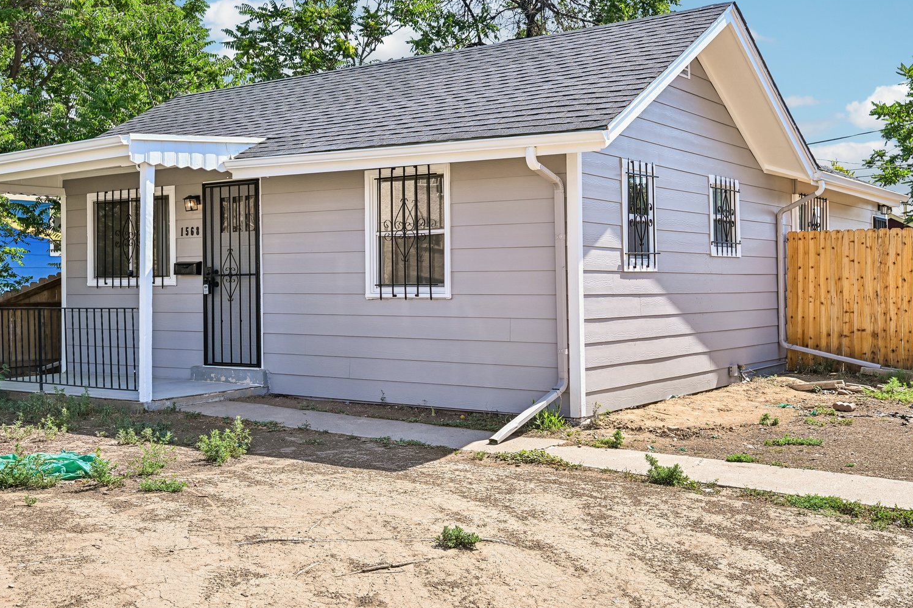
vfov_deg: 32.4
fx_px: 1040
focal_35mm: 41
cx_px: 392
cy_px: 212
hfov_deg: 47.3
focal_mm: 30
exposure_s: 1/60
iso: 64
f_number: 10
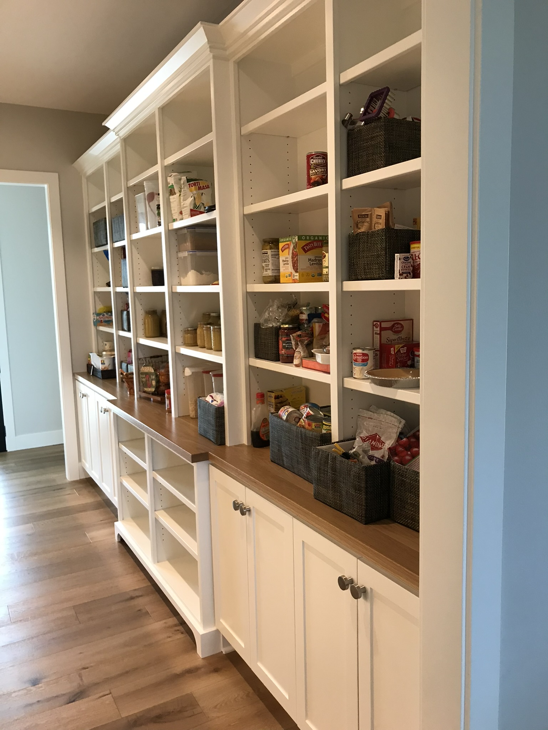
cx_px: 274
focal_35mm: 28
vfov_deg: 63.4
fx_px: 591
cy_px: 365
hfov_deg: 49.7
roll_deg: +1.4
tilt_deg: -6.0
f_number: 1.8
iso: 32
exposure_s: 1/30
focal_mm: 3.99
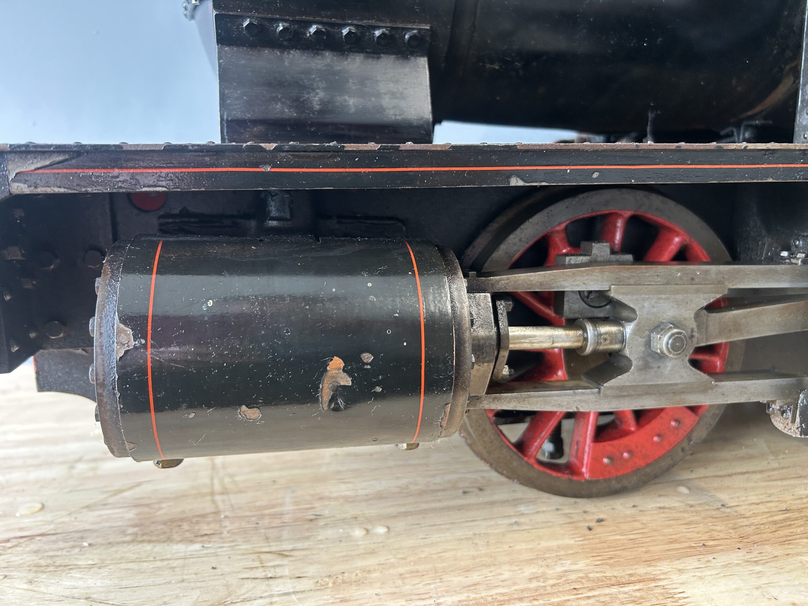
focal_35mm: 26
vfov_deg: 53.1
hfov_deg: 67.3
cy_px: 303
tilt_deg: -12.0
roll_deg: +0.3
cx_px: 404
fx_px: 607
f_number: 1.5
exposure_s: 1/85
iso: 125
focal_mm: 5.7
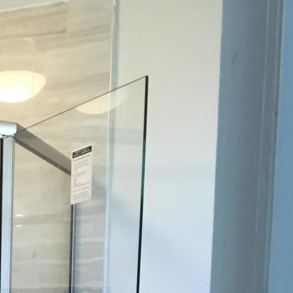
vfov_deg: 15.9
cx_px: -72
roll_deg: +0.6
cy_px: 498
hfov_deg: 17.2
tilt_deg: -8.7
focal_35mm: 96
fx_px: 919
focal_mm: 3.3
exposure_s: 1/30
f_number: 2.4
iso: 40
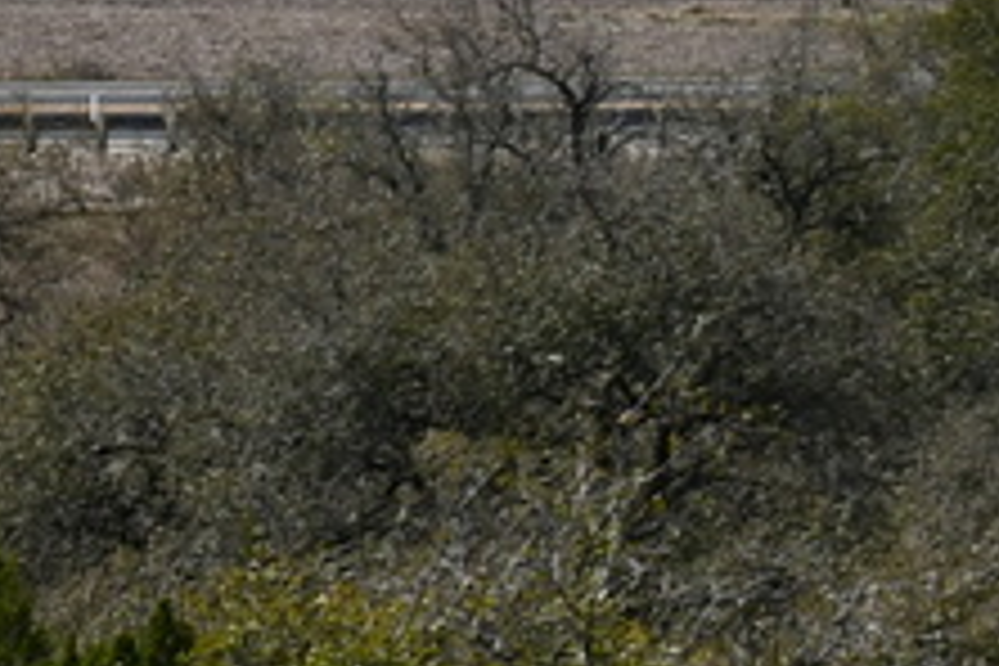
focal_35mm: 547
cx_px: -2385
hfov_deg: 3.6
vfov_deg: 2.5
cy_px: -1530
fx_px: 15178
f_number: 10
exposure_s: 1/400
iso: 100
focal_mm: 50
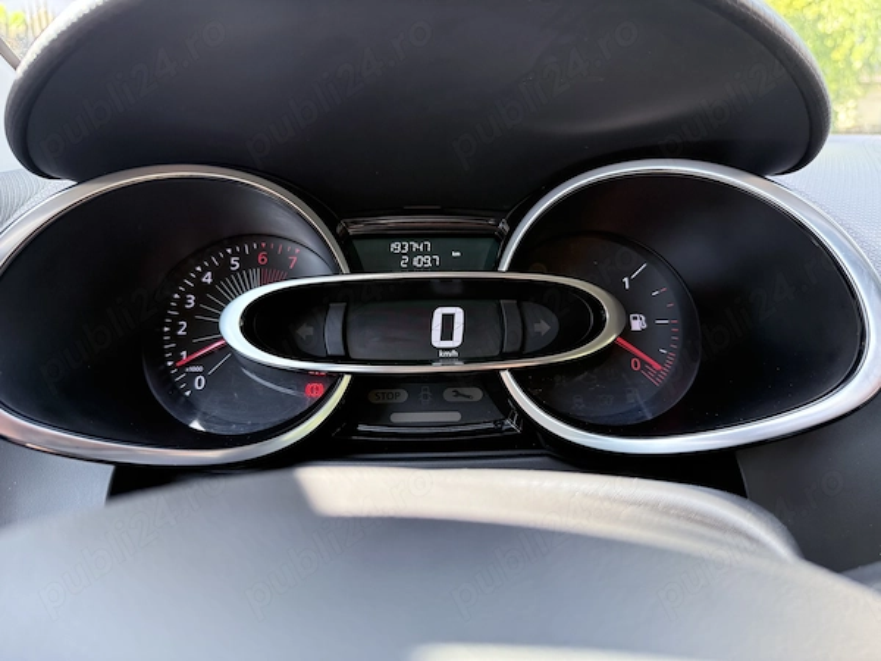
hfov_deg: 71.6
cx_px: 440
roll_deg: -0.9
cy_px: 330
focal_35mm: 24
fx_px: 611
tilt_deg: -15.8
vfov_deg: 56.8
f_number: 1.78
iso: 200
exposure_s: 1/96
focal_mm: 6.76
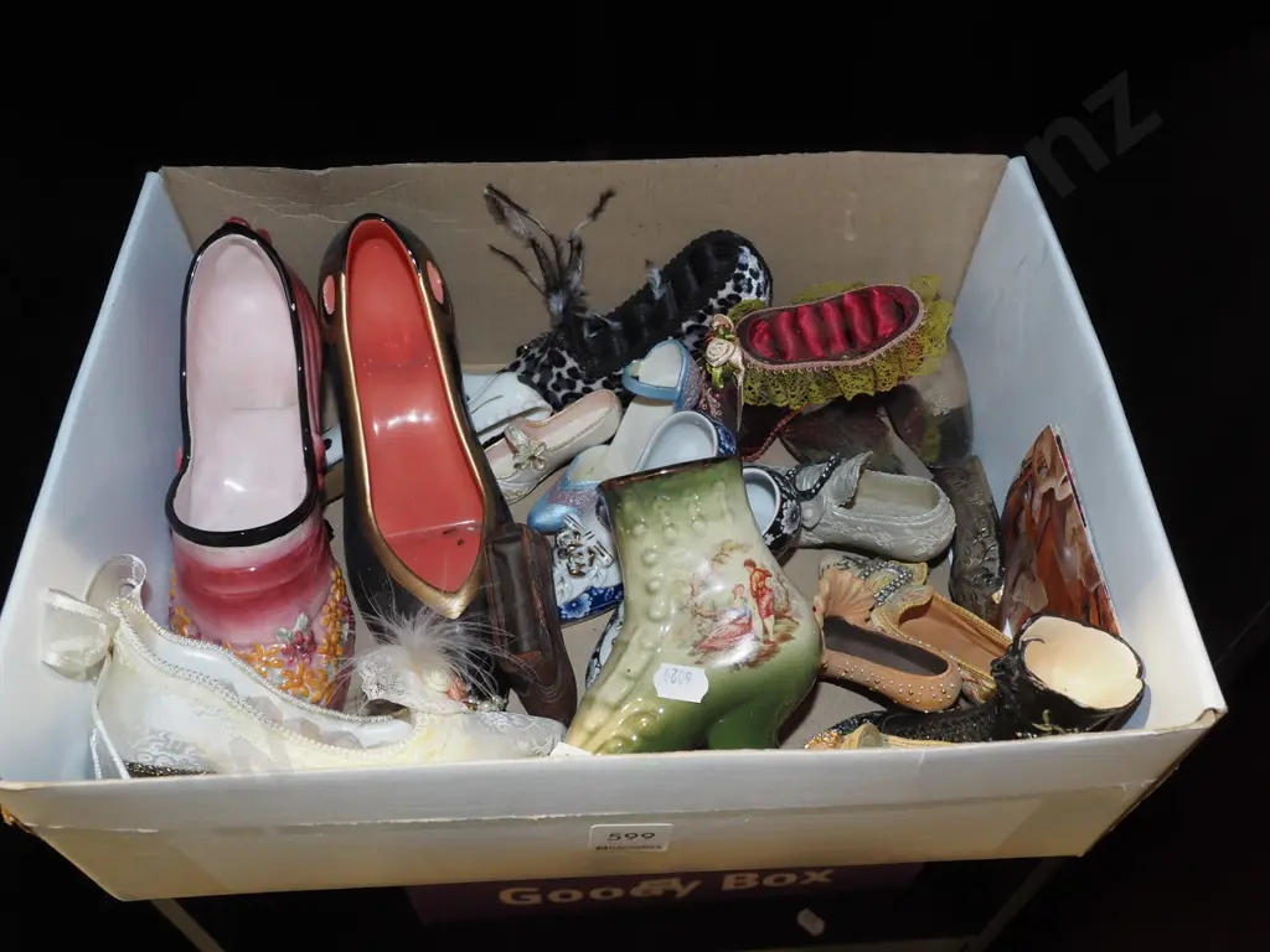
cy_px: 476
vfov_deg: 44.2
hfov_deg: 56.8
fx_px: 1174
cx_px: 635
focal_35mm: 32
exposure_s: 1/60
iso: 1600
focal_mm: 16
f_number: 5.6
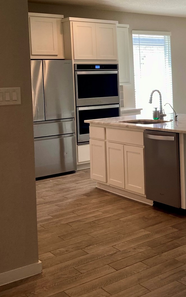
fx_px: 430
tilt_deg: -0.3
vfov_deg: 37.6
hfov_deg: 22.0
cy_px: 91
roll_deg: +2.1
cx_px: 242
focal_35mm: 53
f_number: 1.8
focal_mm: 4.25
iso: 40
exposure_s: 1/120
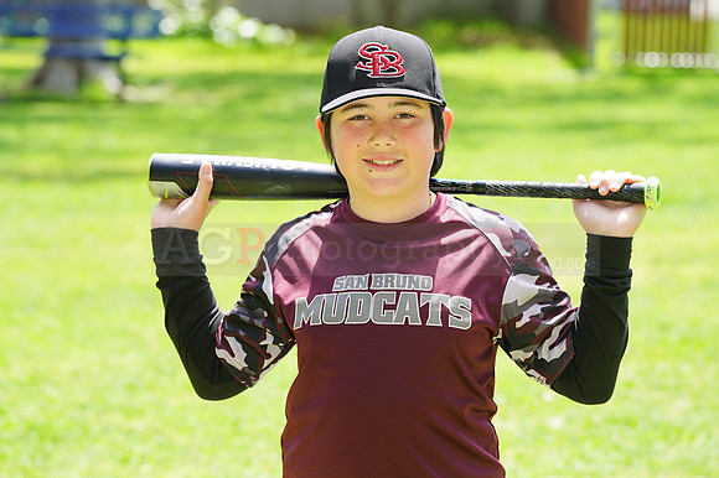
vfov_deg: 7.0
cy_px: 239
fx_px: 3912
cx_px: 360
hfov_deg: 10.5
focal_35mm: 196
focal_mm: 196
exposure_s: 1/160
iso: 200
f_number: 8
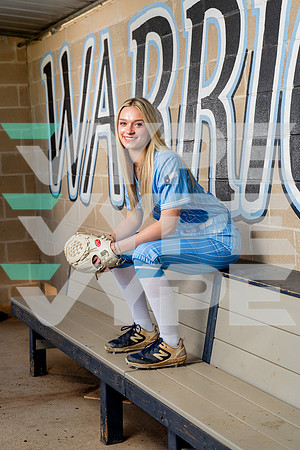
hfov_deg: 20.0
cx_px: 150
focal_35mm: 68
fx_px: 850
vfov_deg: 29.7
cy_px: 225
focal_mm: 68
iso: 100
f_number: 4
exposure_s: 1/250
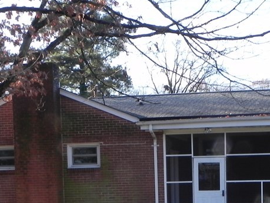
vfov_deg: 17.2
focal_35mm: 83
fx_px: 647
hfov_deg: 23.4
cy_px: 225
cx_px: 198
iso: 160
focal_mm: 6.6
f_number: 8
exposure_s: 1/60
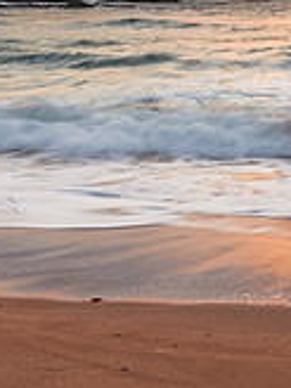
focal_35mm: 82
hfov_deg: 17.2
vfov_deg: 23.2
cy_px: 34
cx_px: 353
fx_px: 919
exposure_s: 1/2
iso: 100
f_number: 9
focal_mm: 24
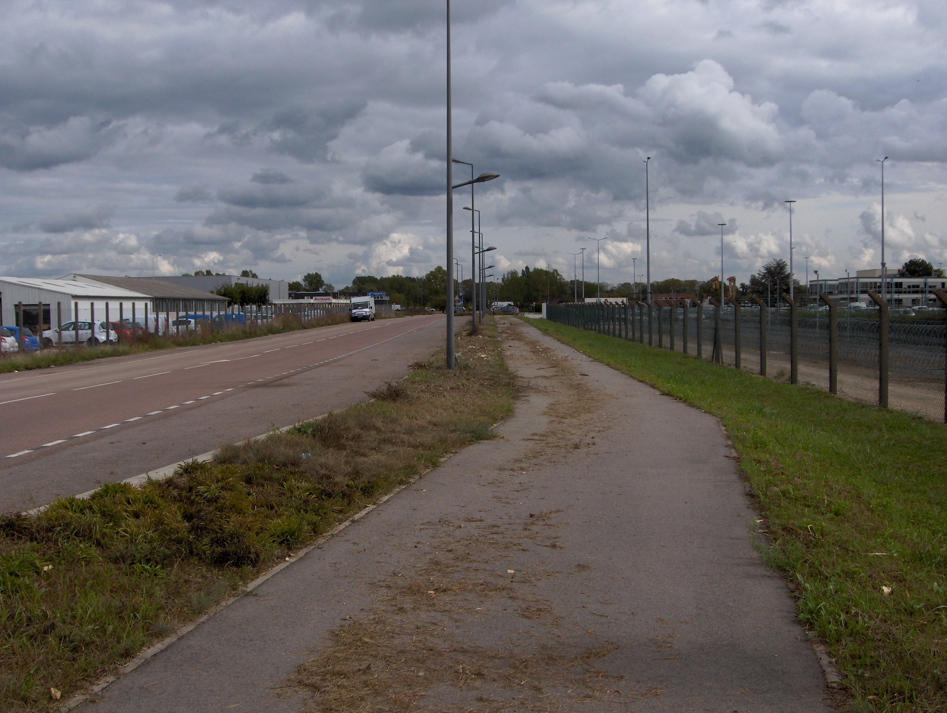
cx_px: 474
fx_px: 1069
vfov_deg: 36.9
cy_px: 356
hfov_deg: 47.8
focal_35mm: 39
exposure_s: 1/862
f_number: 4.8
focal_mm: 8
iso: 100
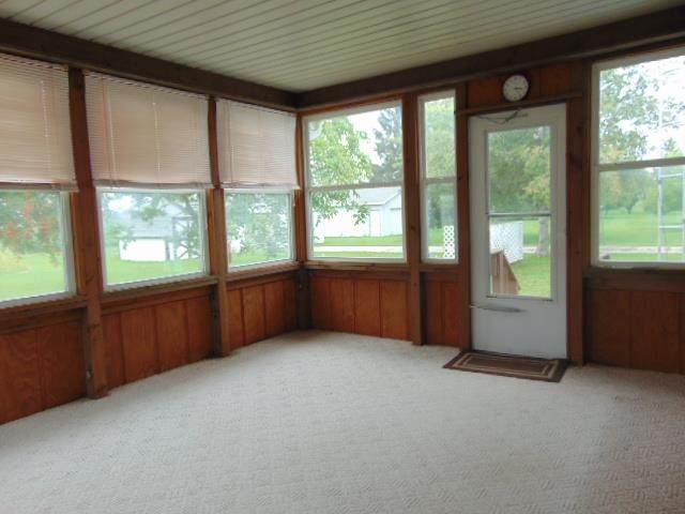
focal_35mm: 25
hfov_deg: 69.4
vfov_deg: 54.9
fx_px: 495
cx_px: 342
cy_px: 257
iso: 80
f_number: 3
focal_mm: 4.5
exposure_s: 1/40
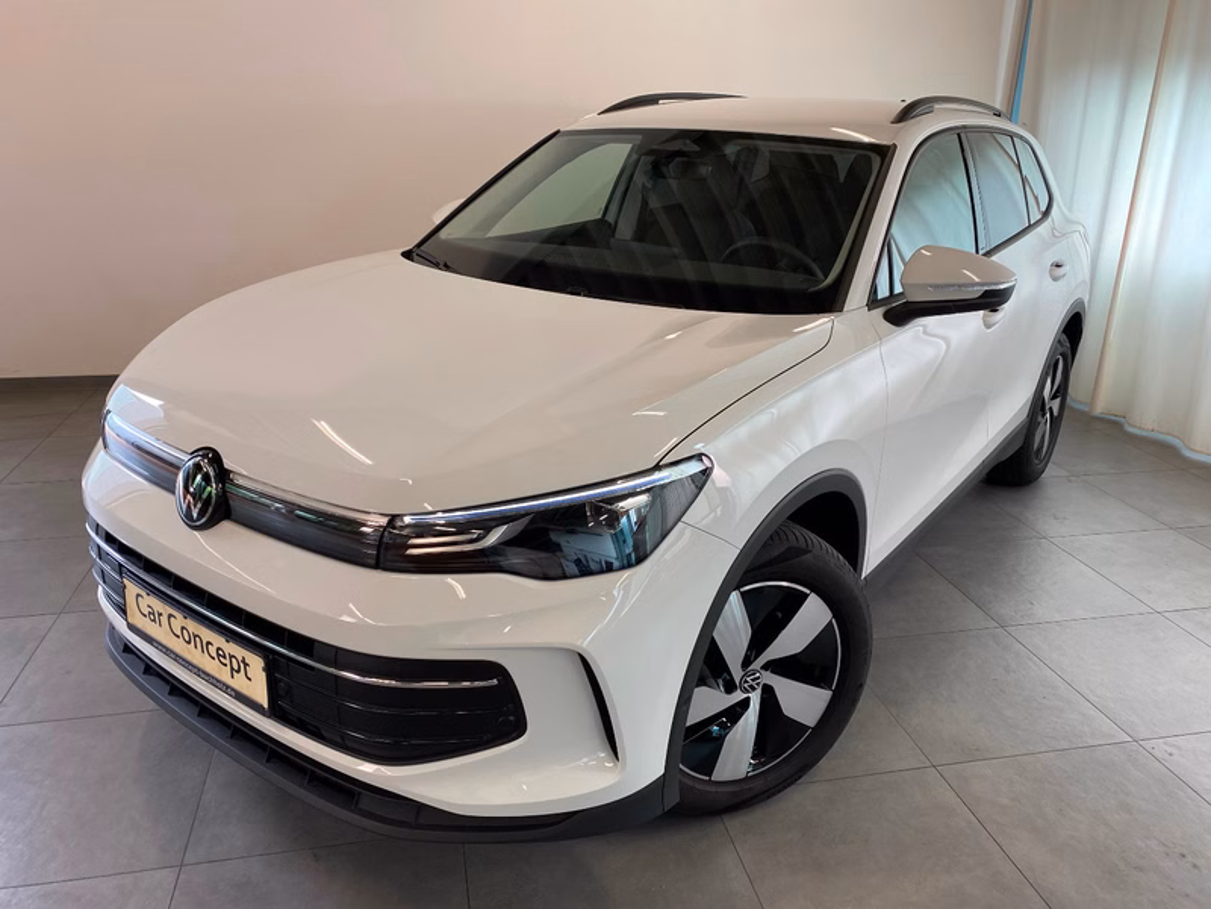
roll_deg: -1.2
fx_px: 910
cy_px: 454
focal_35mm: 26
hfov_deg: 67.3
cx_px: 606
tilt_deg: -19.6
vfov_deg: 53.1
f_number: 1.8
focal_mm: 4.25
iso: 80
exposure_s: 1/100
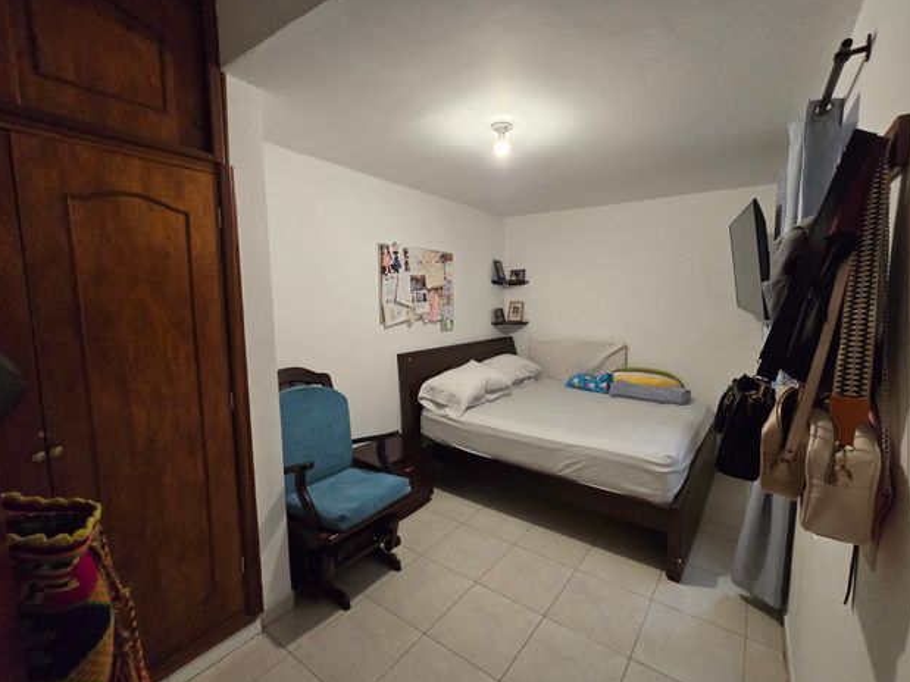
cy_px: 337
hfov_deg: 101.9
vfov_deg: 85.7
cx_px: 487
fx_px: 368
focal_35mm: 14
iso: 640
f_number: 2.2
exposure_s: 1/100
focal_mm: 2.2
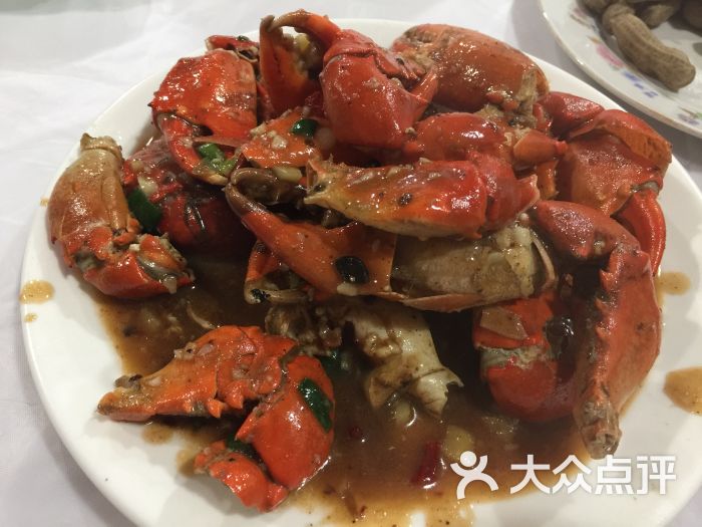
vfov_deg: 48.2
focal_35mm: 29
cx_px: 351
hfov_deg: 61.7
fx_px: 588
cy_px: 264
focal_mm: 4.15
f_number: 2.2
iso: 100
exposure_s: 1/17
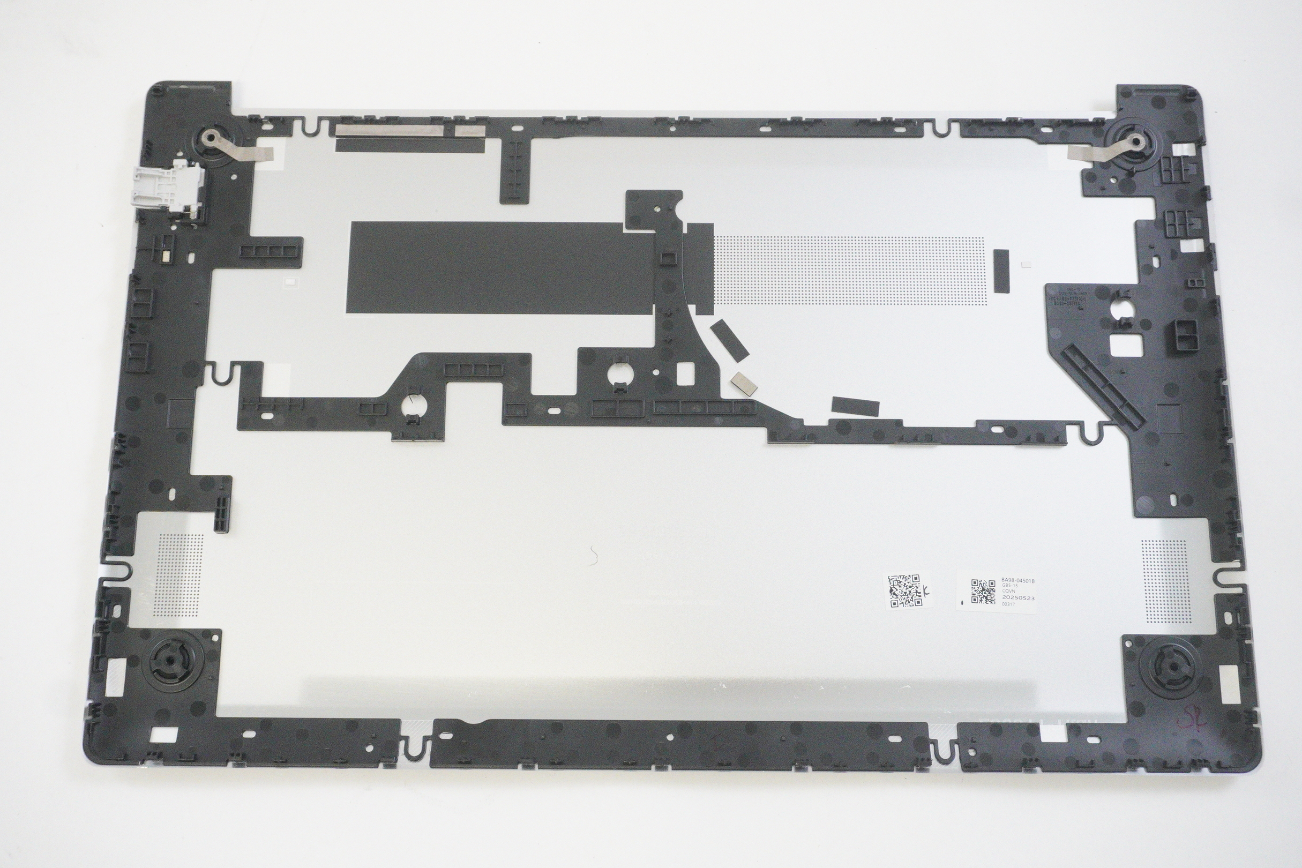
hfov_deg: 51.9
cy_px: 438
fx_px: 1338
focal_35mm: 37
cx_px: 656
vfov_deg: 35.9
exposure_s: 1/250
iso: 6400
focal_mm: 24
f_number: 5.6
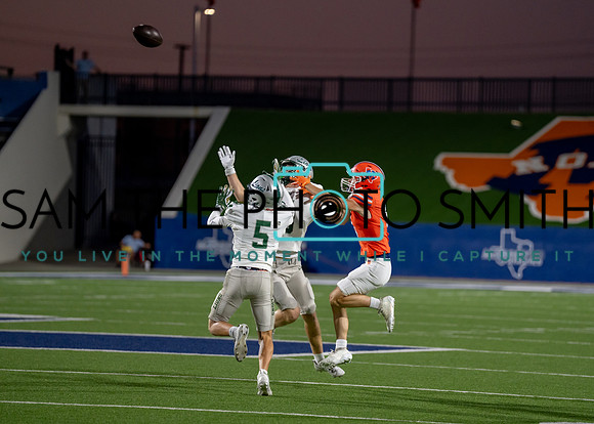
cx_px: 334
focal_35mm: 229
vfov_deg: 6.3
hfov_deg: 8.8
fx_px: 3866
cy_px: 206
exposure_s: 1/1250
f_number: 2.8
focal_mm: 200
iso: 2000
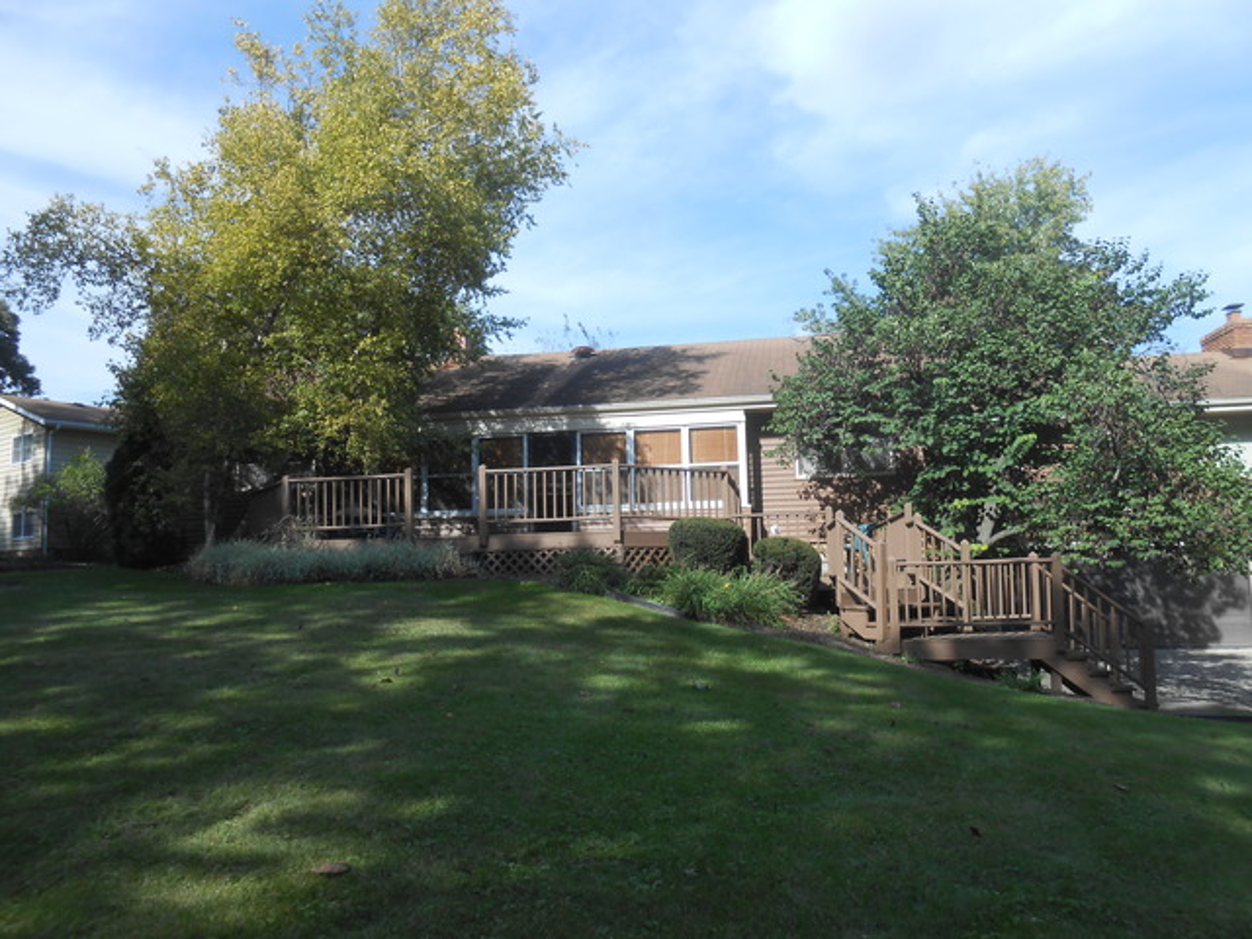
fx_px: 940
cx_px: 626
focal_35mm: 26
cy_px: 470
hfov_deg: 67.3
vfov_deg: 53.1
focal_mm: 4.6
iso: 80
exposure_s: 1/500
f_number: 3.5
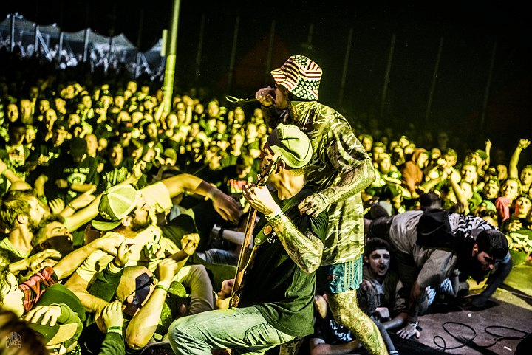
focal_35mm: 50
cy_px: 178
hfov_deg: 39.6
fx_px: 739
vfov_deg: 27.0
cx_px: 266
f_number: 2.8
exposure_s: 1/100
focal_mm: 50
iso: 1600
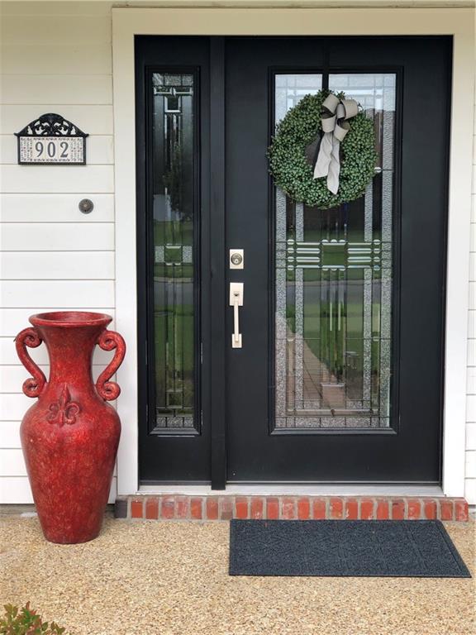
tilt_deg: -6.3
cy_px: 318
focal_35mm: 57
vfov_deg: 33.8
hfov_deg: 25.7
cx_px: 238
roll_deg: +0.1
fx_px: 1045
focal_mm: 6.6
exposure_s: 1/303
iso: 20
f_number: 2.8
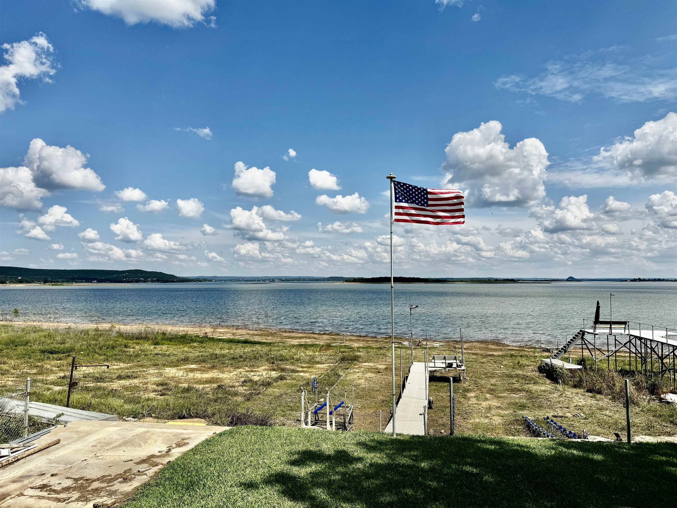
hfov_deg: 71.6
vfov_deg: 56.8
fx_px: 469
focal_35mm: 24
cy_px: 254
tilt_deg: +2.1
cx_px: 338
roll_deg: +0.0
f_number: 1.78
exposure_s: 1/9009
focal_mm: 6.76
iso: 80
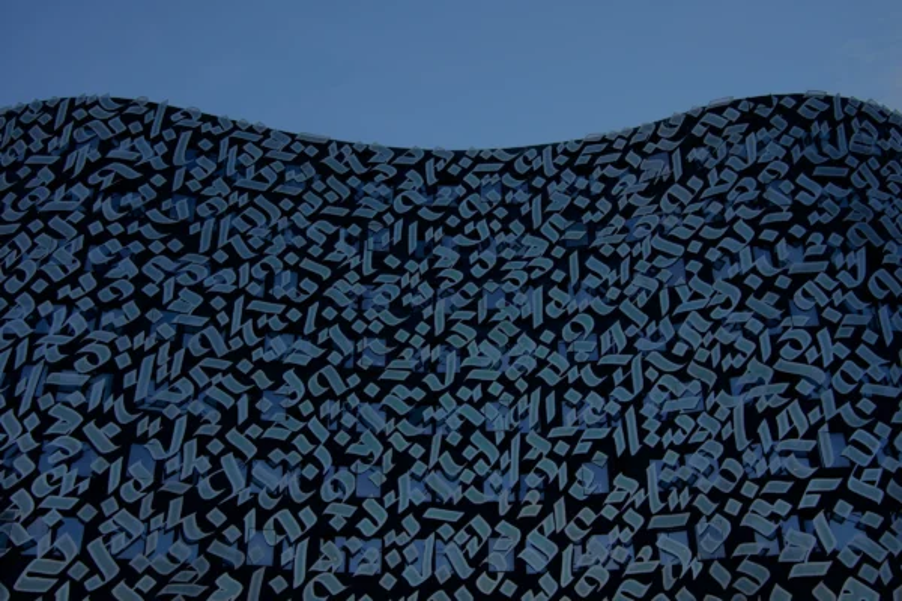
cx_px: 451
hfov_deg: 54.4
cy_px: 300
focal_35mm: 35
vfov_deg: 37.9
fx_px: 877
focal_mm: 35
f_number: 8
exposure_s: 1/800
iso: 100
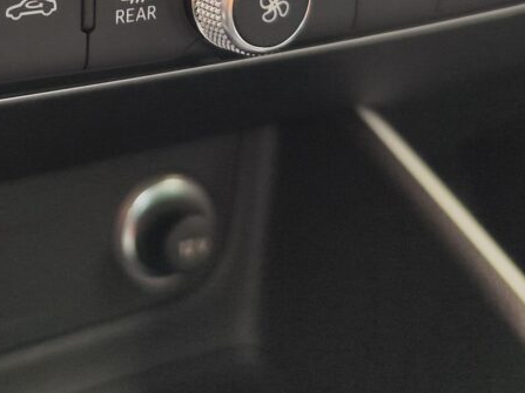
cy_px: -156
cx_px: 78
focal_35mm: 72
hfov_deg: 26.4
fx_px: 1092
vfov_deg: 18.6
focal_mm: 7.01
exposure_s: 1/52.2
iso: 354
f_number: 1.69
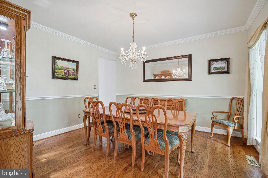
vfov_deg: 73.7
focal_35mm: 16
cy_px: 89
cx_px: 134
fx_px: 119
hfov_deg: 96.7
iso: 400
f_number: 9
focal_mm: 16
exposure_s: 1/20
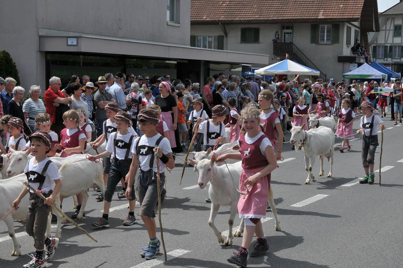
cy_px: 134
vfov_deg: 22.6
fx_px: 671
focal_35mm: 60
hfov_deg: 33.4
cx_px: 202
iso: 200
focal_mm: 40
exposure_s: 1/400
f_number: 10
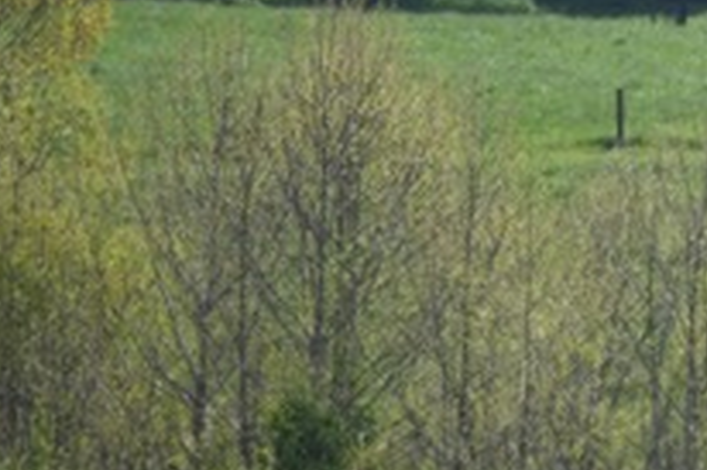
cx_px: 879
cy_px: -139
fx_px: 23194
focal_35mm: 1182
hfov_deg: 1.7
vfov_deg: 1.2
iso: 100
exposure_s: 1/500
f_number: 5.6
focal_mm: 190
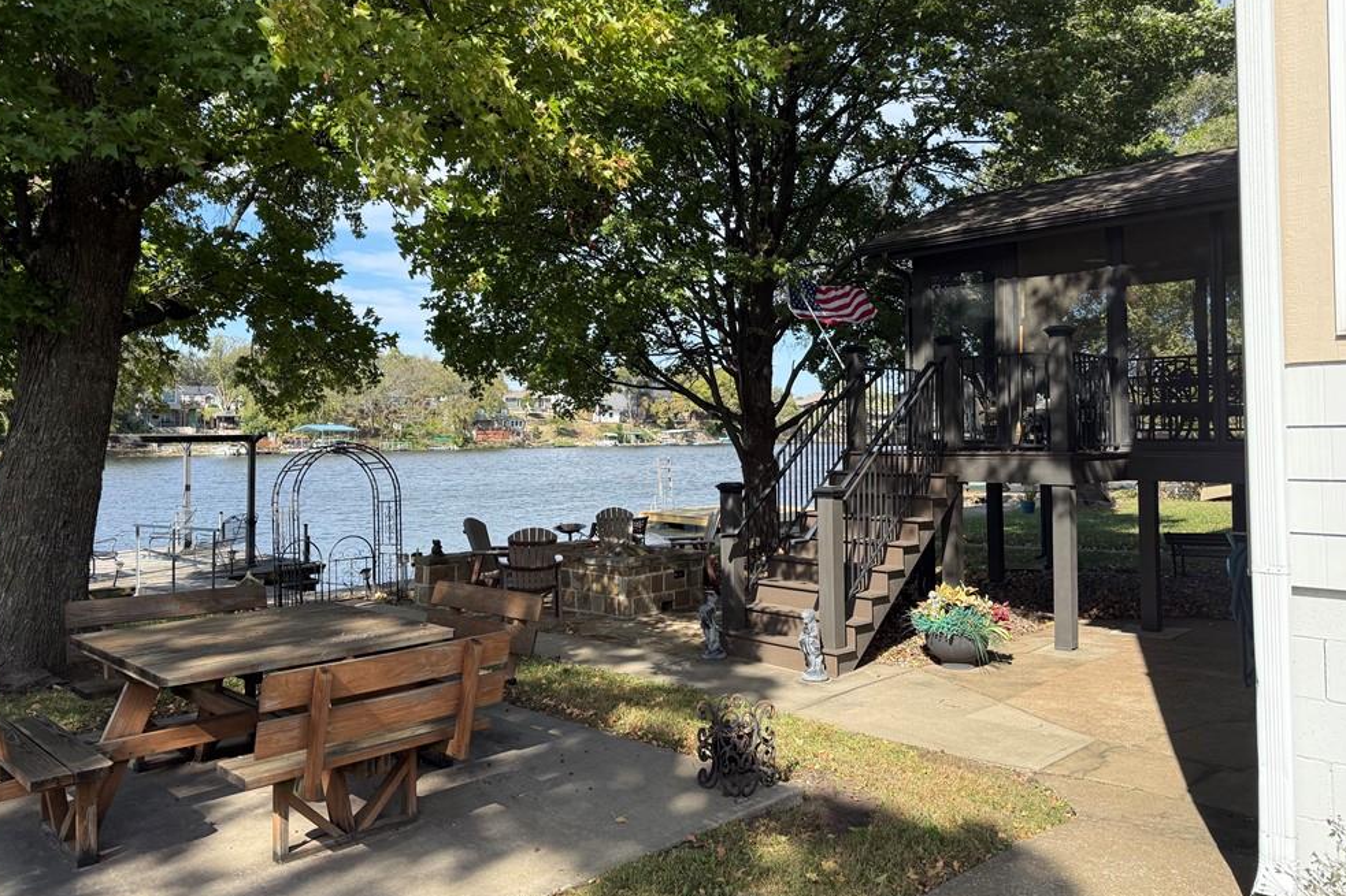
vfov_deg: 49.5
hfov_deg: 69.4
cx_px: 661
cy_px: 402
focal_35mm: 26
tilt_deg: +1.2
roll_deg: +0.4
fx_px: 972
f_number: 1.78
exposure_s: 1/2445
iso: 100
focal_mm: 6.76
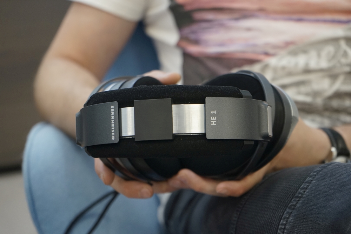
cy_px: 117
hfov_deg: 28.8
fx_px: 683
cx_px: 176
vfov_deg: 19.5
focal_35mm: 70
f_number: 5.6
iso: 1600
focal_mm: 70
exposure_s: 1/160
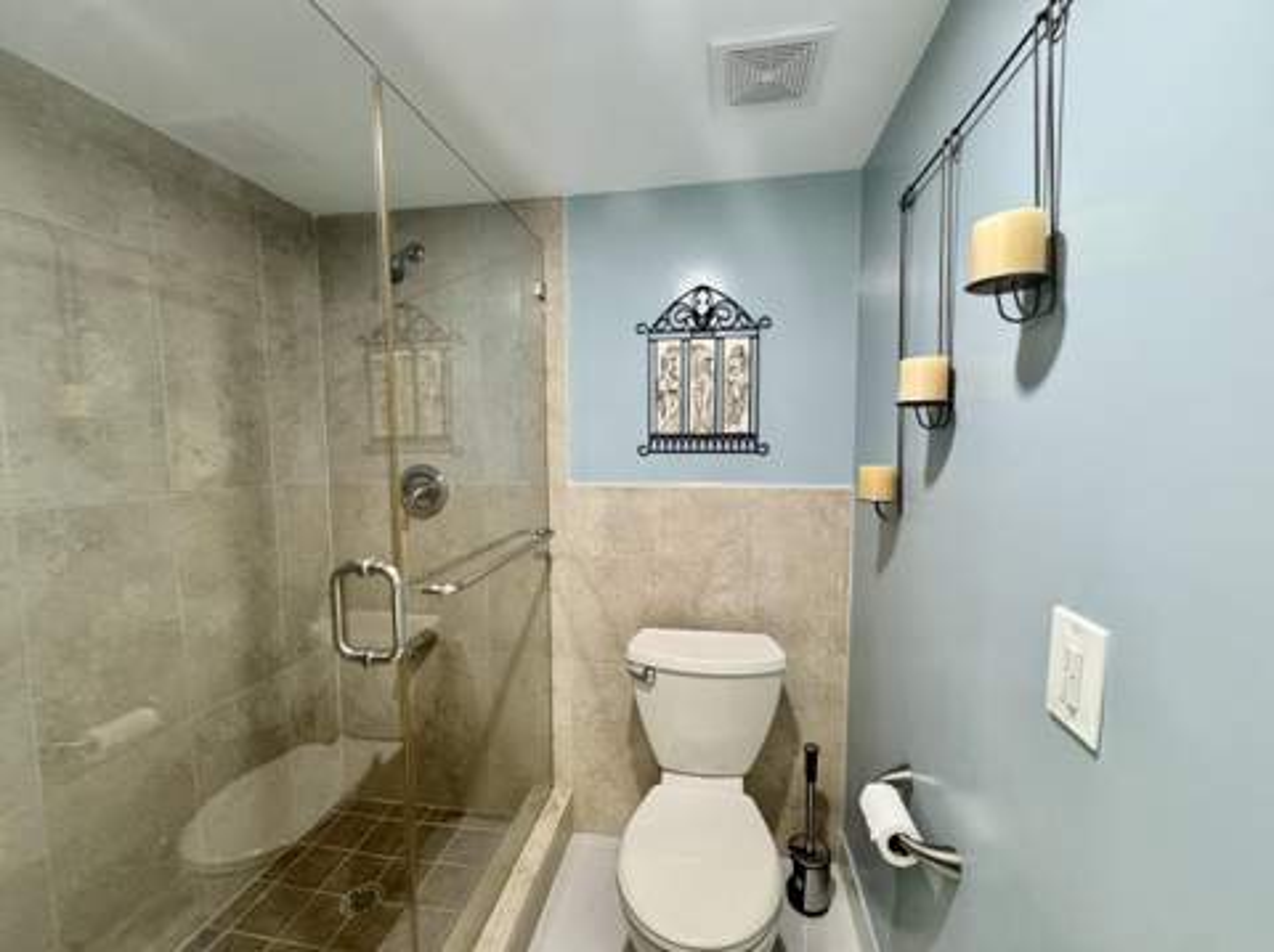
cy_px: 476
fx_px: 515
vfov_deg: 85.6
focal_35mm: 14
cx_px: 637
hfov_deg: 102.1
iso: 320
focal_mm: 2.22
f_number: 2.2
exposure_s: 1/60
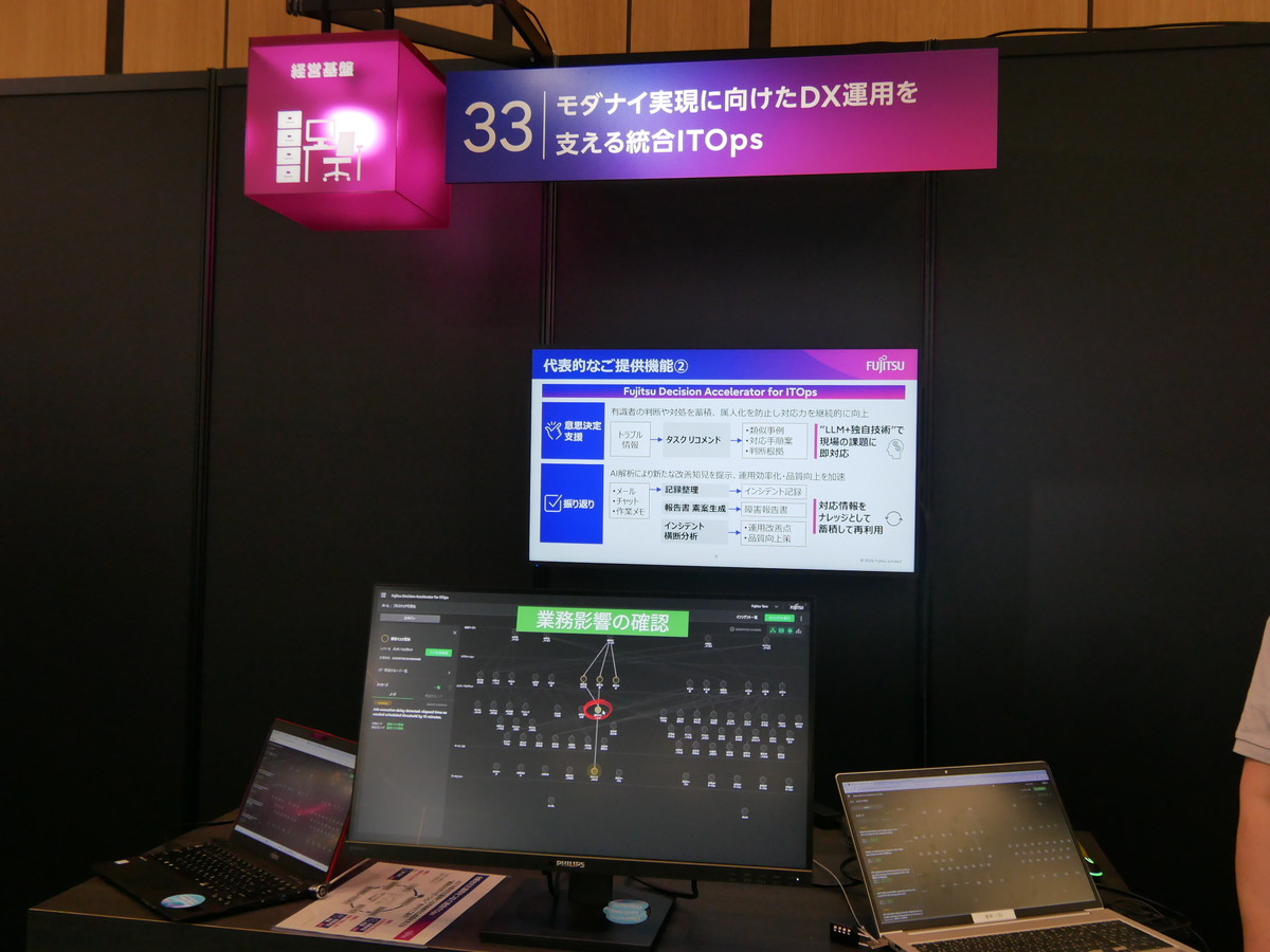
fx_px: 1247
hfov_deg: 54.0
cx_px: 635
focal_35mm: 34
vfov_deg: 41.8
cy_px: 476
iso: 640
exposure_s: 1/125
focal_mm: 17
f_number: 4
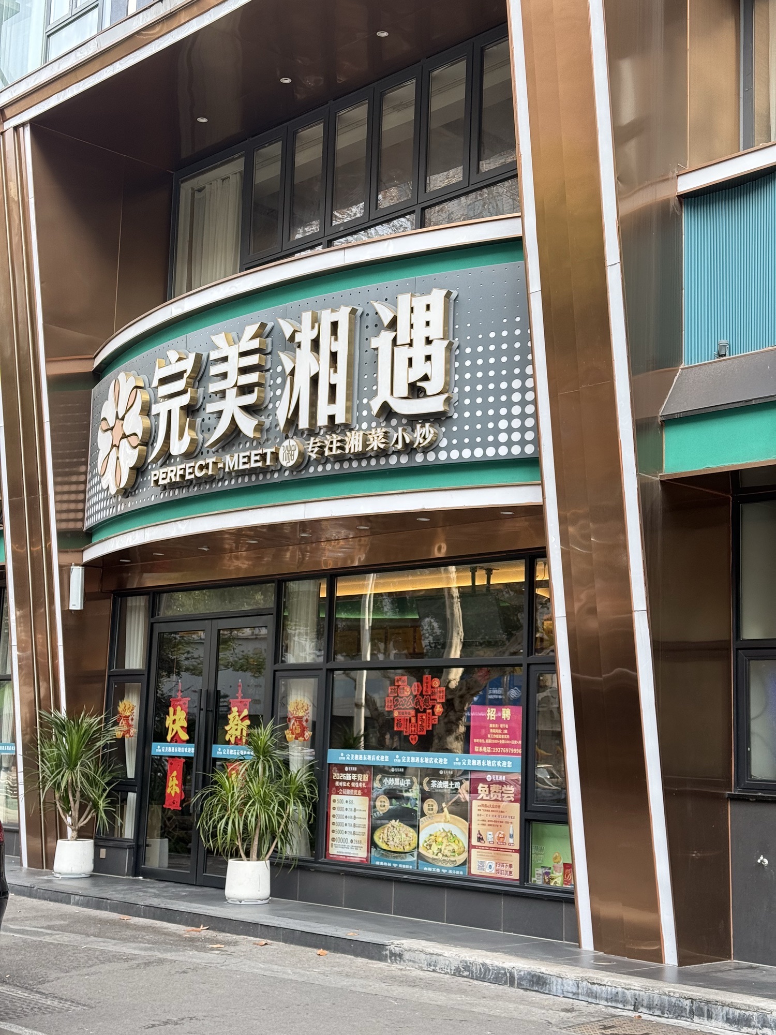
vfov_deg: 39.7
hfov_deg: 30.3
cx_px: 388
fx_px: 1435
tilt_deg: +9.1
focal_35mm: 48
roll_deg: -2.9
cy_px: 518
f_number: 1.78
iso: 64
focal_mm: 6.76
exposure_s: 1/384
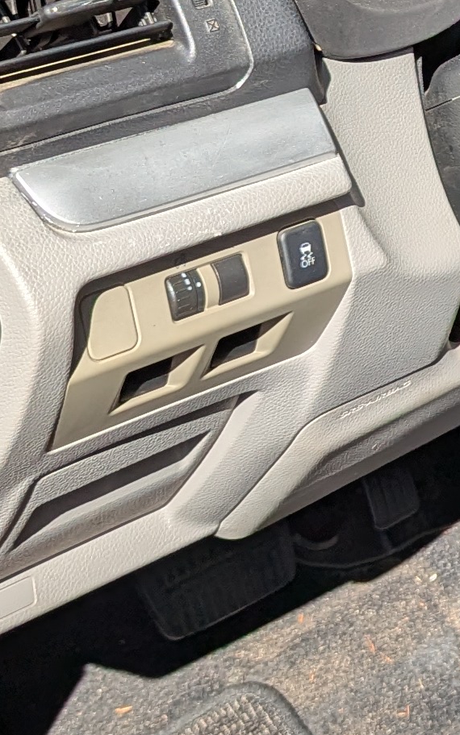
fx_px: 2287
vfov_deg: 17.8
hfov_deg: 10.9
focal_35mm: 114
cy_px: -14
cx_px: 780
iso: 49
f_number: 1.85
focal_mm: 6.81
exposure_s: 1/1133
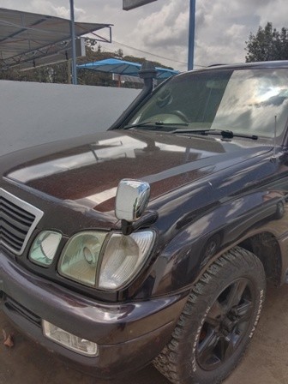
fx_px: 288
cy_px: 192
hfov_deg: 53.1
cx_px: 144
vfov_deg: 67.3
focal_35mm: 26
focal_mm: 3.65
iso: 101
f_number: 2.2
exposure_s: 1/577
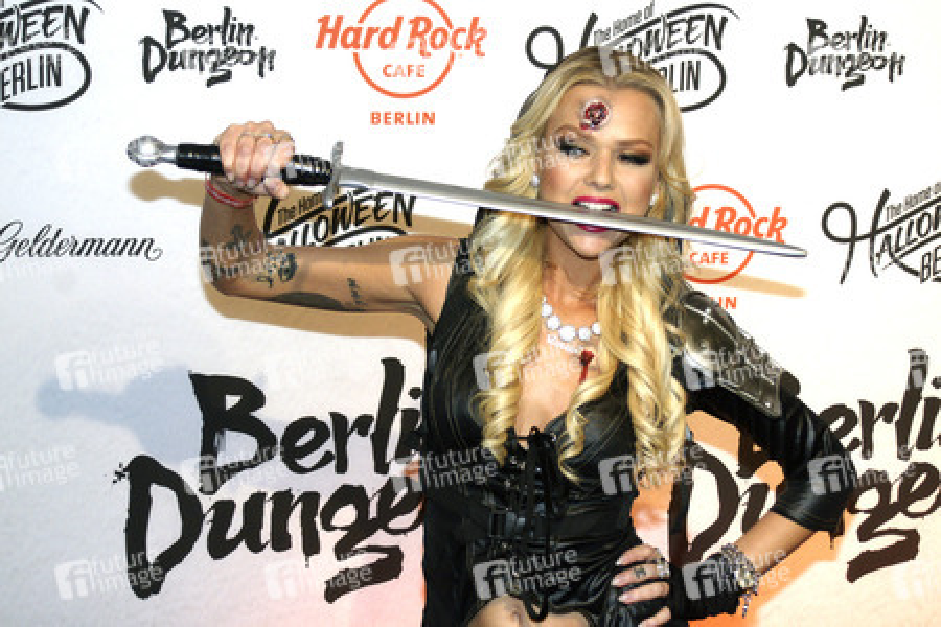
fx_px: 2156
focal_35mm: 82
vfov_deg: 16.6
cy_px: 314
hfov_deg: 24.6
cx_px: 470
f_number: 5.6
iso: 1000
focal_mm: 55
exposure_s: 1/400
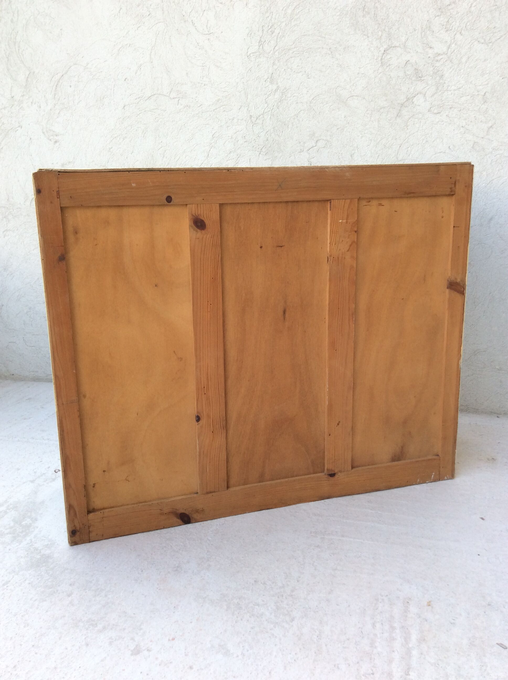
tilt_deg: -14.0
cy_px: 340
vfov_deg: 56.9
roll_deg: -0.2
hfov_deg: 44.1
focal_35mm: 32
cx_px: 254
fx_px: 628
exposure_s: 1/100
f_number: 2.4
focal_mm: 3.3
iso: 32
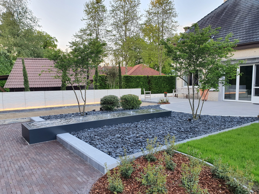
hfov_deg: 67.3
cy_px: 97
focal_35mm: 26
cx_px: 130
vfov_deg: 53.1
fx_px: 195
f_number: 2.4
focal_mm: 4.32
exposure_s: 1/100
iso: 64
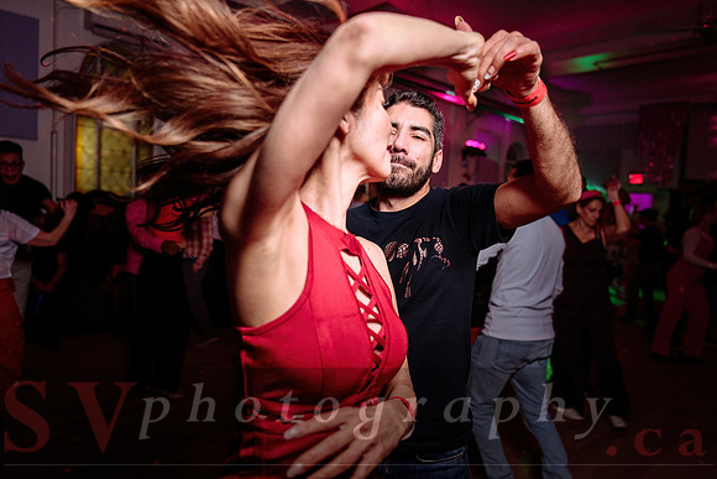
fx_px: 538
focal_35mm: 27
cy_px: 240
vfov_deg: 48.0
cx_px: 358
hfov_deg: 67.4
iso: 800
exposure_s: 1/50
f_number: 2.8
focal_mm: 27
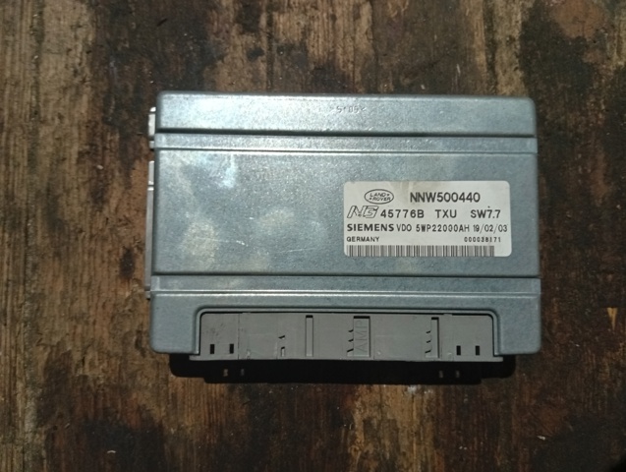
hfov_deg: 67.2
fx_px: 471
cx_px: 313
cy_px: 236
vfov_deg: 53.2
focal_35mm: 26
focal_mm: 3.96
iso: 535
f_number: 1.8
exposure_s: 1/20
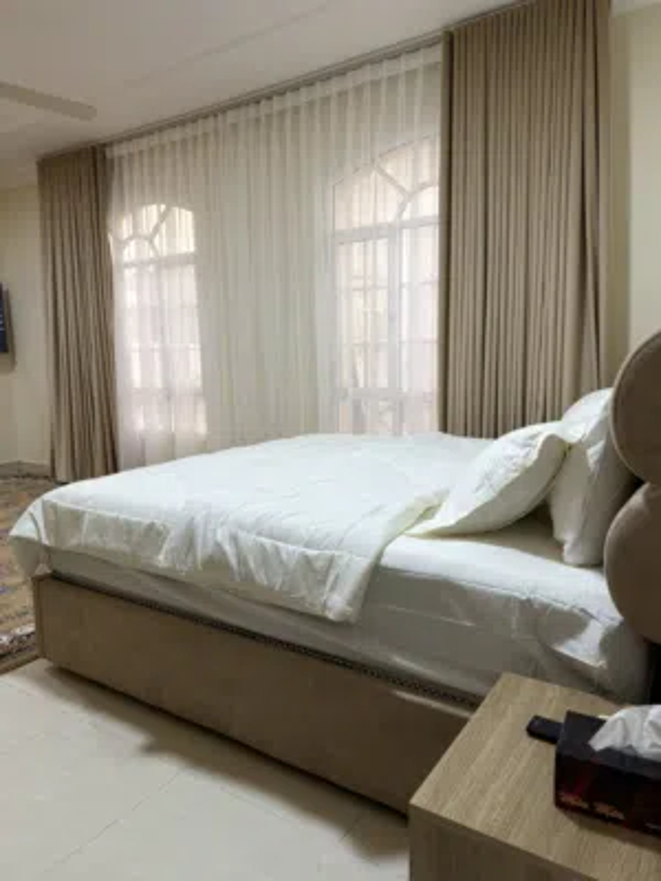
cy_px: 440
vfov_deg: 71.6
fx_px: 611
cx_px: 330
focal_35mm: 24
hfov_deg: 56.8
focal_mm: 6.76
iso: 50
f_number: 1.78
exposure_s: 1/50
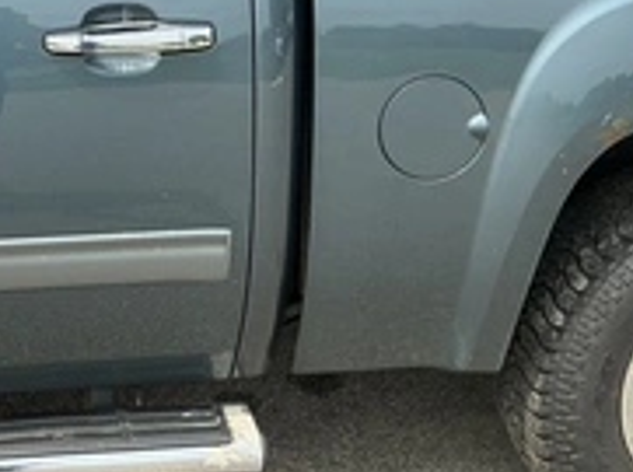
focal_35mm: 62
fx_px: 1132
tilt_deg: -12.0
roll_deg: -0.1
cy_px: 28
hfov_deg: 29.7
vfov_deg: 22.8
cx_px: 42
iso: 25
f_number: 1.8
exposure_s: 1/869
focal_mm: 3
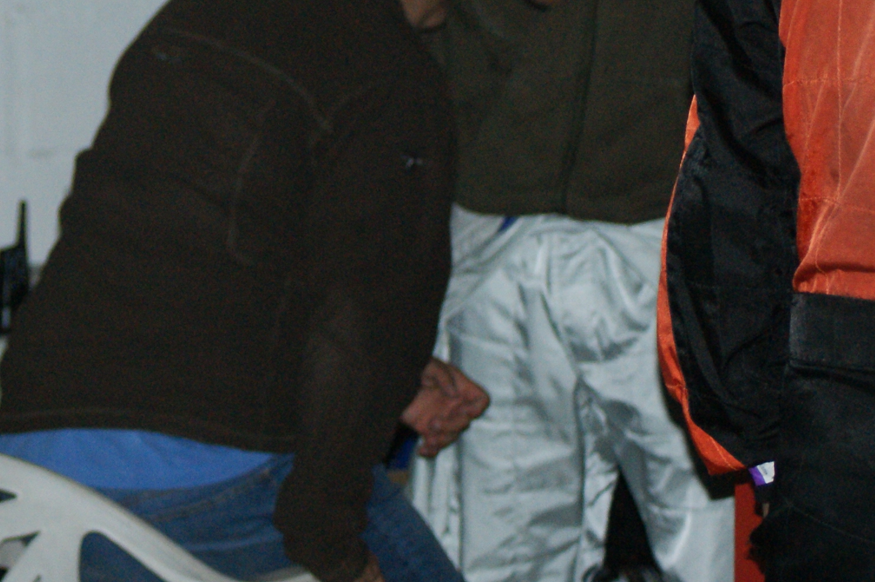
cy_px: 72
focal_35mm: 325
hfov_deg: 6.3
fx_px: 7893
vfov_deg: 4.2
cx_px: -241
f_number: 4
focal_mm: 70
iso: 400
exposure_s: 1/100
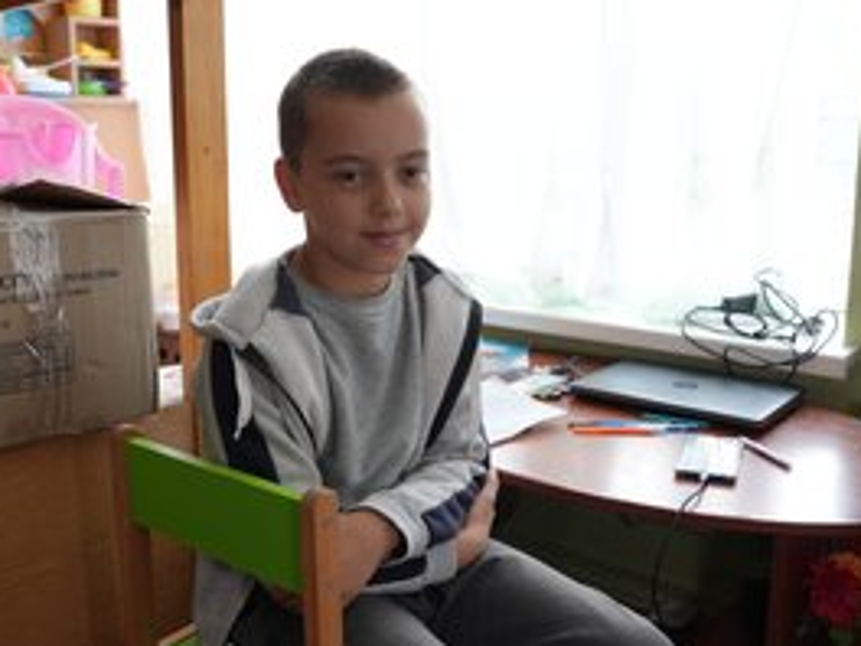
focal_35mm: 35
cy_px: 321
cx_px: 385
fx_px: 871
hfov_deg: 52.5
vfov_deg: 40.7
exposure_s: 1/160
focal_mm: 24
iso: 800
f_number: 4
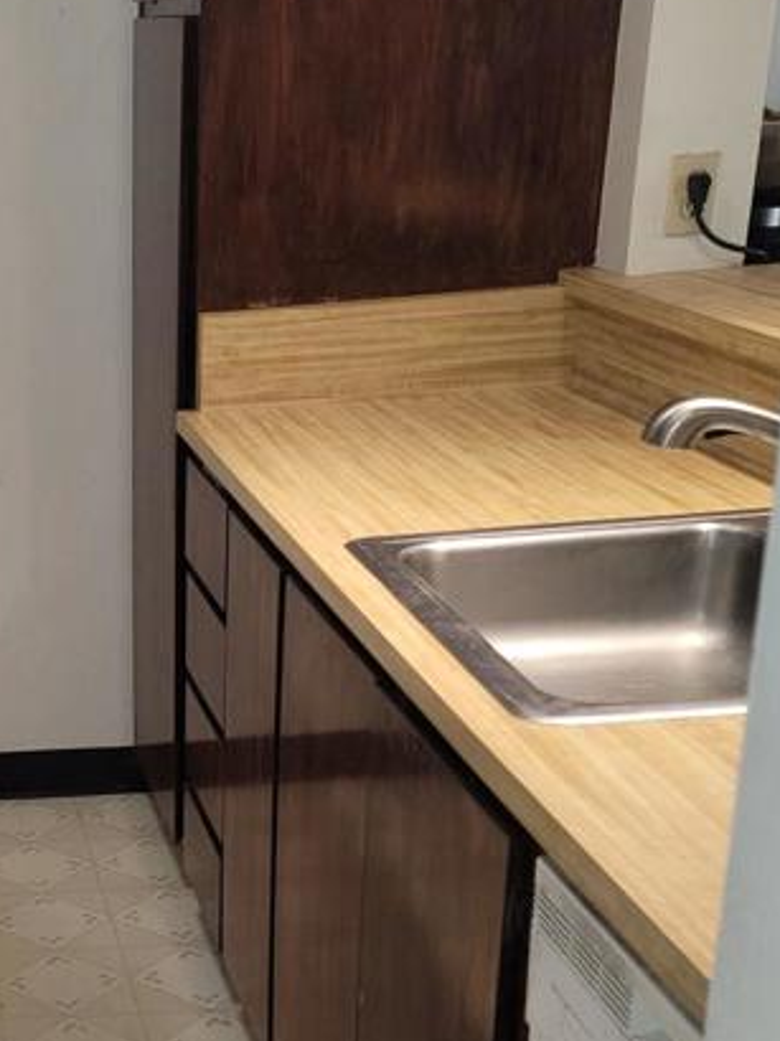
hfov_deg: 22.5
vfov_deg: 31.6
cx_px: -147
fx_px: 1805
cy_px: 774
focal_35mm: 60
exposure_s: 1/40
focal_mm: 6.7
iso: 100
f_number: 1.8
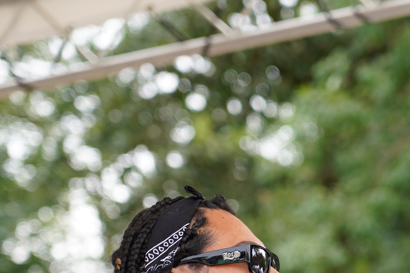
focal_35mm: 290
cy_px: 300
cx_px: 346
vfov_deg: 4.7
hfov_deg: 7.1
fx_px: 3303
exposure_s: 1/160
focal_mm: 105
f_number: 4
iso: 125
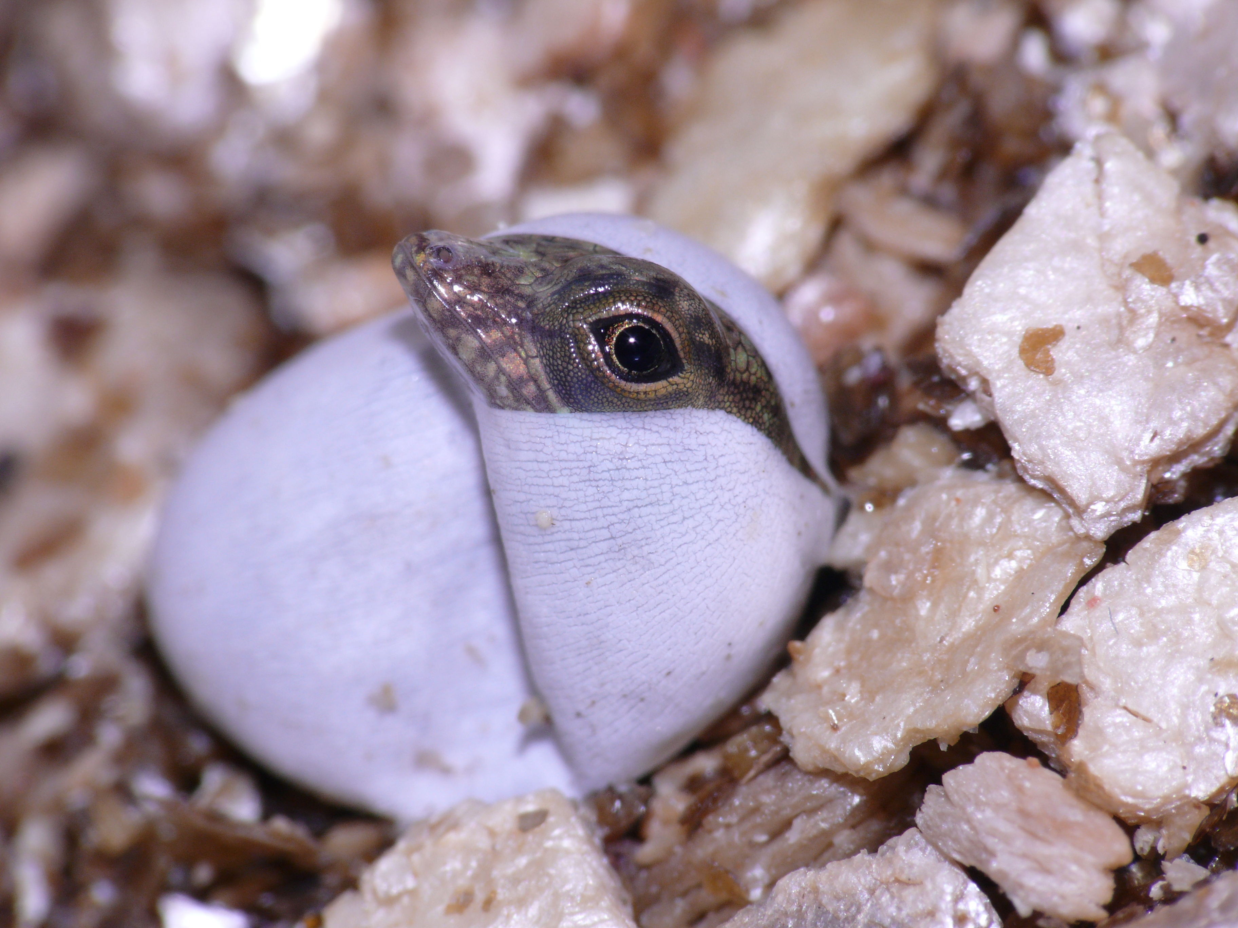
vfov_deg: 5.7
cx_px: 619
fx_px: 9370
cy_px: 464
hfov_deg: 7.6
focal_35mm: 262
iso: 100
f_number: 10
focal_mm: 55.4
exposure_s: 1/125
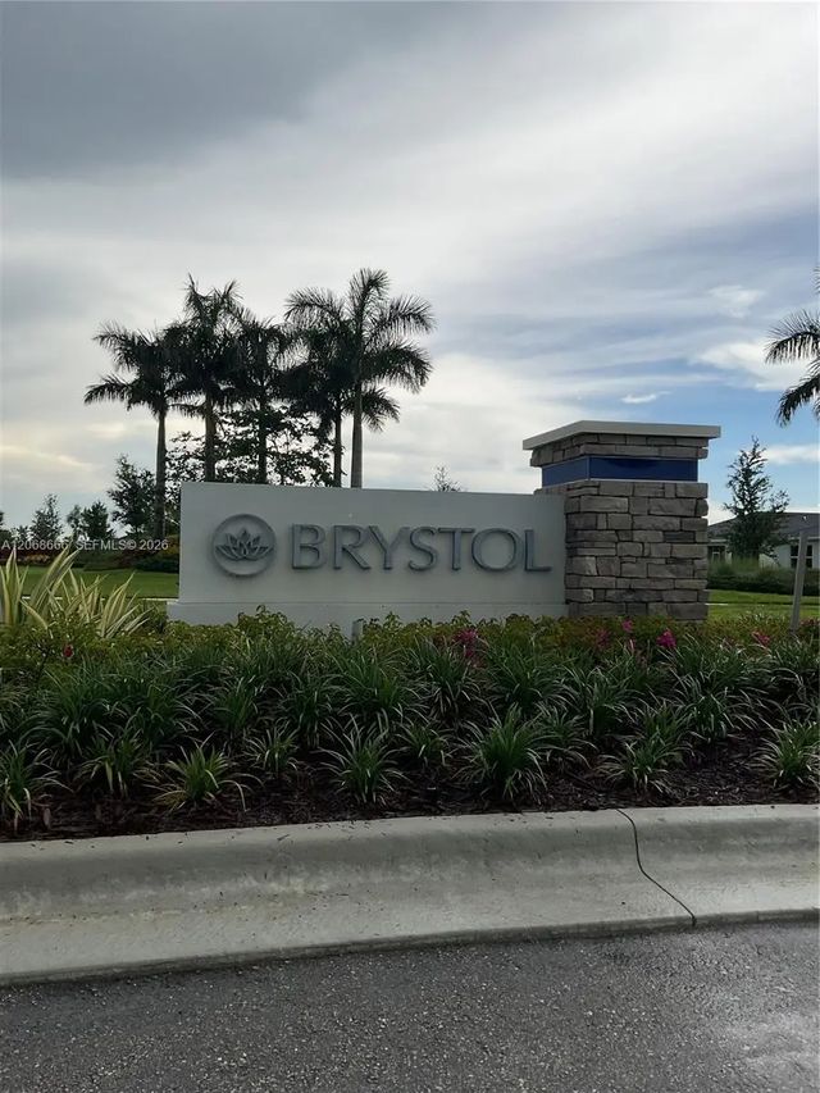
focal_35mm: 29
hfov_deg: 48.2
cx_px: 410
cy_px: 546
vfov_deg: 61.7
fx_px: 916
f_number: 1.8
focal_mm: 3
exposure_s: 1/2320
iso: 16
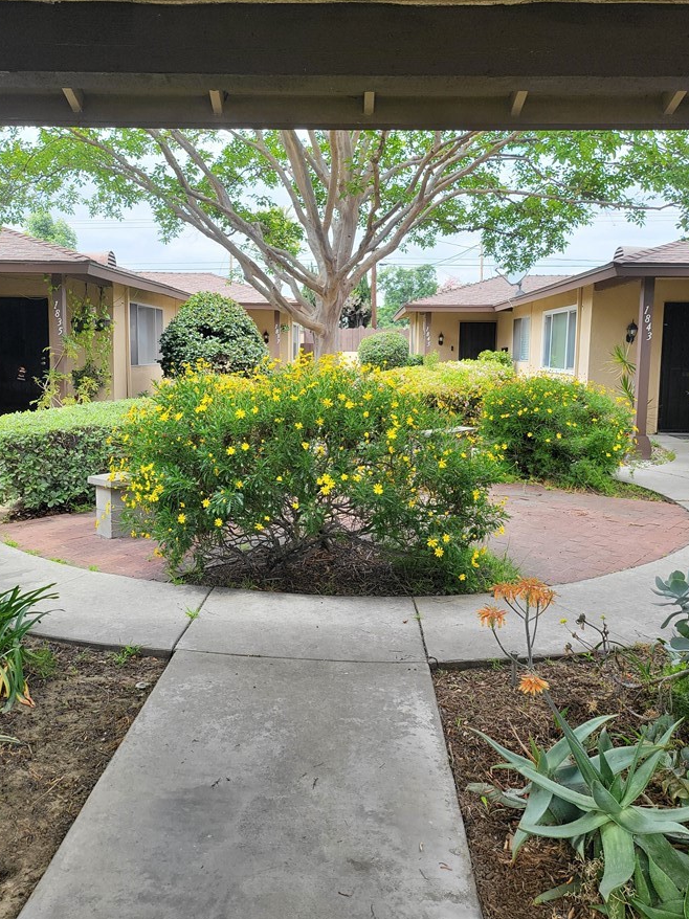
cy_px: 423
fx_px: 743
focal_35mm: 28
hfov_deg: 49.7
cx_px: 319
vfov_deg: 63.4
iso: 40
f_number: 1.8
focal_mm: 5
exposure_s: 1/409
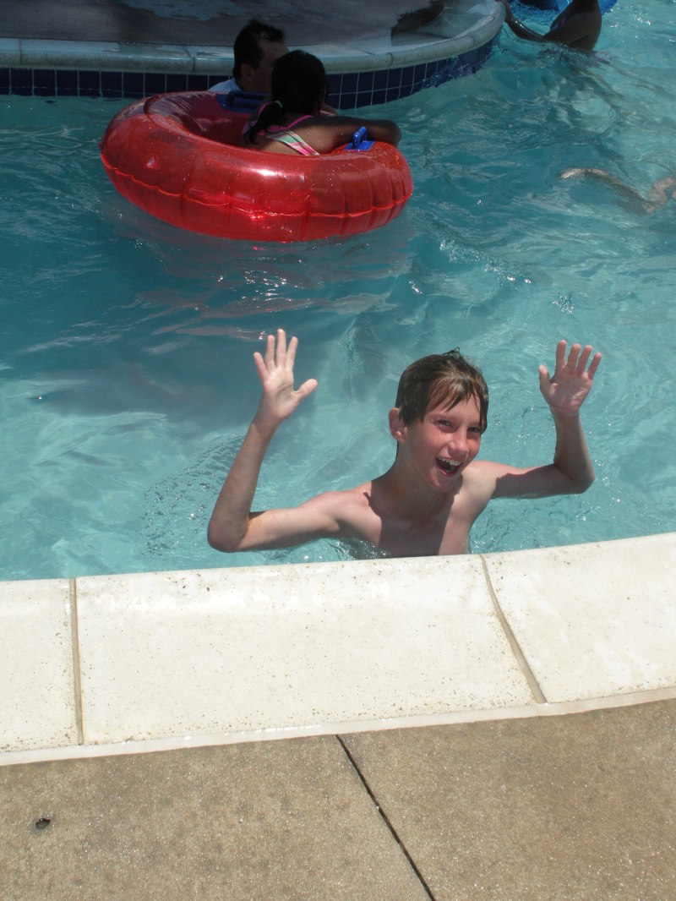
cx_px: 338
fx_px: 1145
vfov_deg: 42.9
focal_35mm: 44
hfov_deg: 32.9
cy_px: 450
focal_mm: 7.7
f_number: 6.4
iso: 88
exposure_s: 1/596
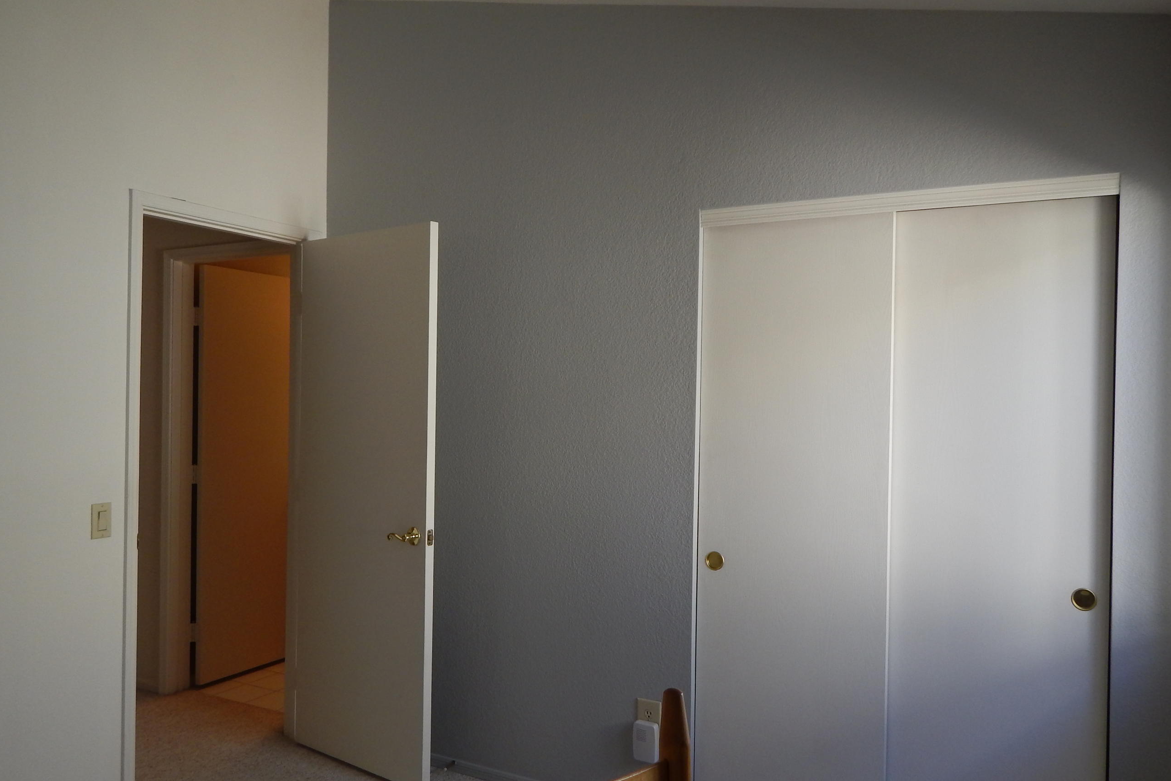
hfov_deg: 65.5
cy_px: 399
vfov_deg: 46.4
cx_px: 566
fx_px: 911
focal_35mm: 28
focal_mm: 4
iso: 125
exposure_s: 1/80
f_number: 3
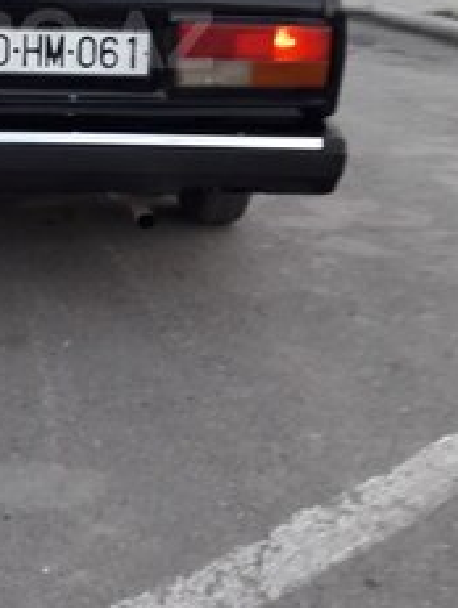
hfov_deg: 23.5
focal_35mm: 60
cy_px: 39
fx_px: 1056
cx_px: 11
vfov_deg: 30.5
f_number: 1.9
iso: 64
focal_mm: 3.7
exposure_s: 1/33
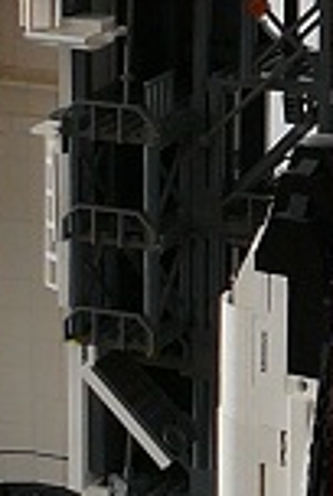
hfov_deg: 7.2
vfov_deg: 10.7
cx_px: 408
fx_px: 2638
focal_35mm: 191
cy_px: 294
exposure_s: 1/60
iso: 100
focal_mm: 5.2
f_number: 2.8
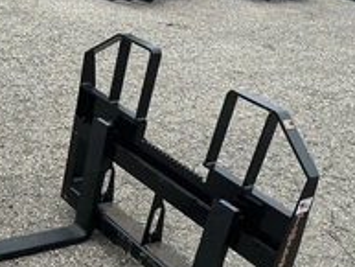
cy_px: 239
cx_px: 77
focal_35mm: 58
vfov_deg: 24.5
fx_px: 595
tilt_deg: -34.2
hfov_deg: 32.4
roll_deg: -14.1
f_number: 1.8
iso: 25
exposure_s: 1/362
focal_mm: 3
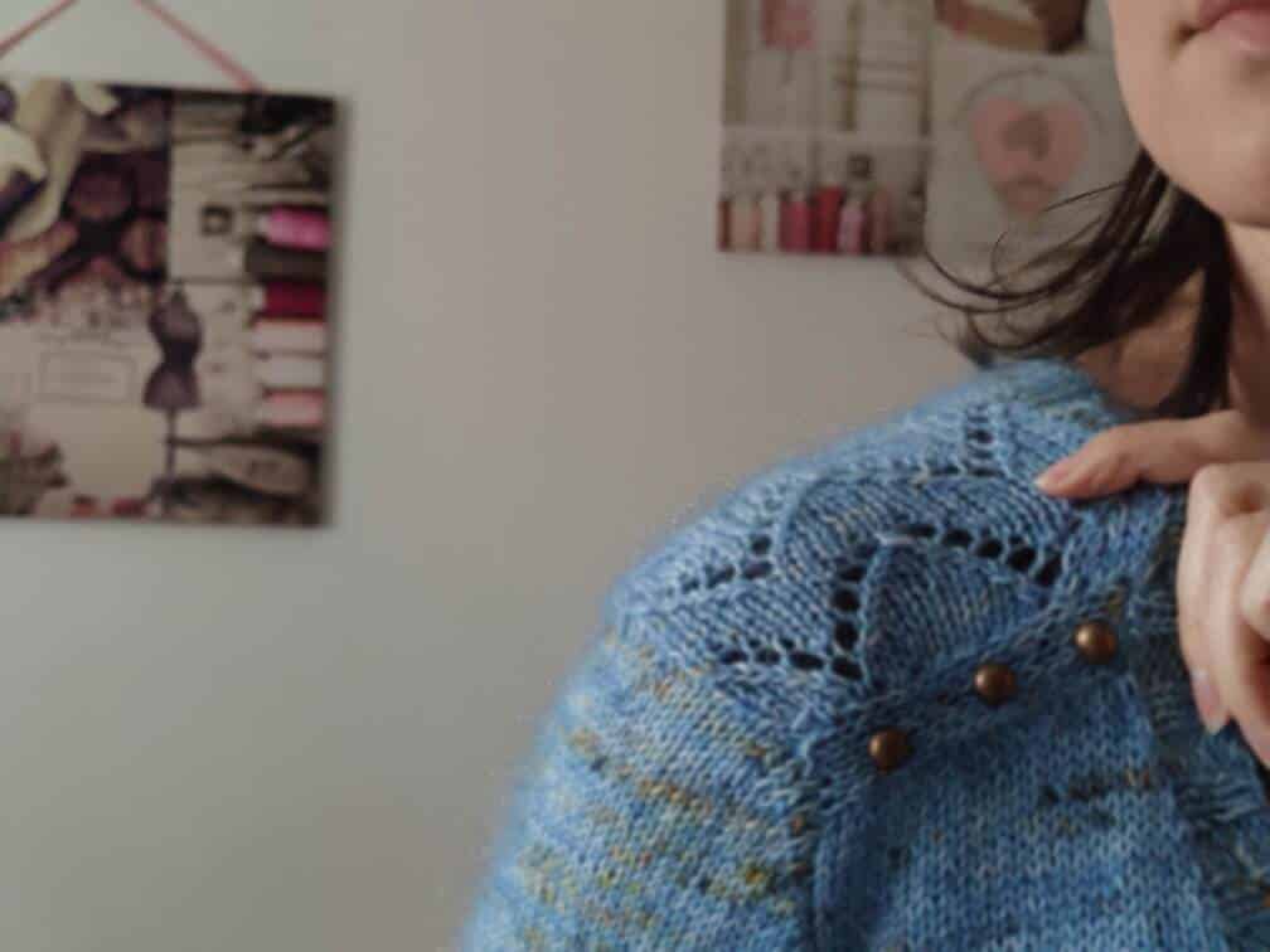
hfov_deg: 45.8
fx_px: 1504
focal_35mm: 41
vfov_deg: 35.1
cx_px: 635
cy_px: 476
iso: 1814
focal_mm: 8.16
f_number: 2
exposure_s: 1/33
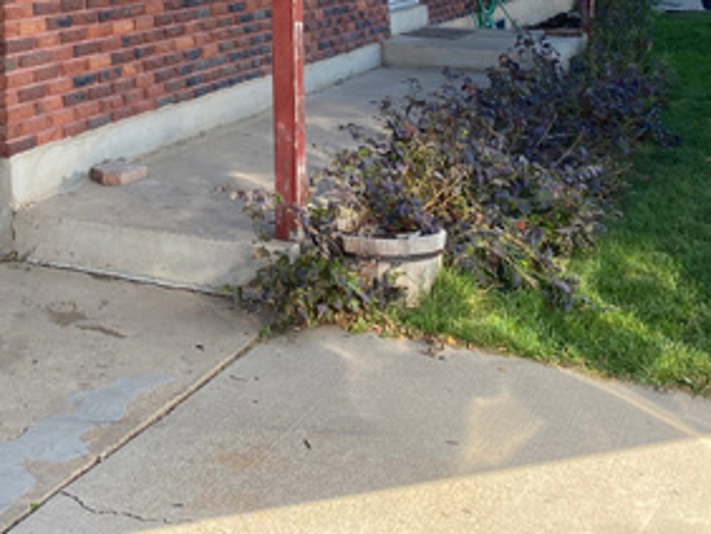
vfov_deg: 23.4
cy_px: -48
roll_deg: +1.5
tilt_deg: -2.0
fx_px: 1213
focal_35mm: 59
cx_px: 98
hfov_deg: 31.4
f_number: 1.8
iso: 32
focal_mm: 4.25
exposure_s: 1/387
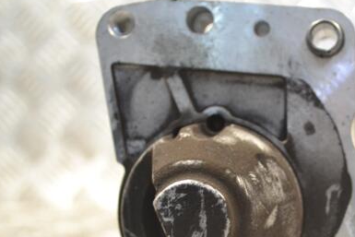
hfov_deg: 24.6
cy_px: 157
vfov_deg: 16.7
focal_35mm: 82
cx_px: 254
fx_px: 807
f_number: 5.6
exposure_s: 1/125
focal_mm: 35
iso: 3200
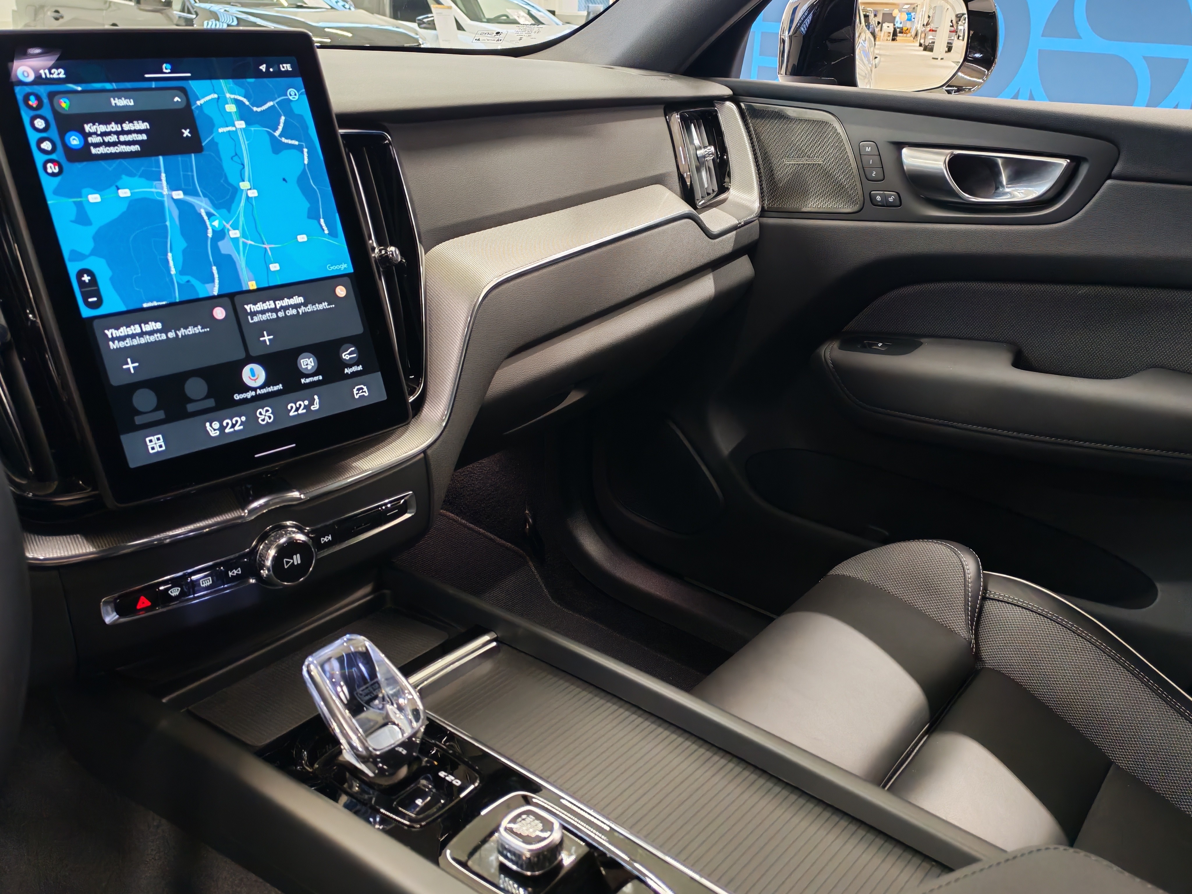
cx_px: 596
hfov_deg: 60.0
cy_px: 447
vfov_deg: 46.8
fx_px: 1033
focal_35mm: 30
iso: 1000
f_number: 1.9
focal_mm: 6.12
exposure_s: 1/50
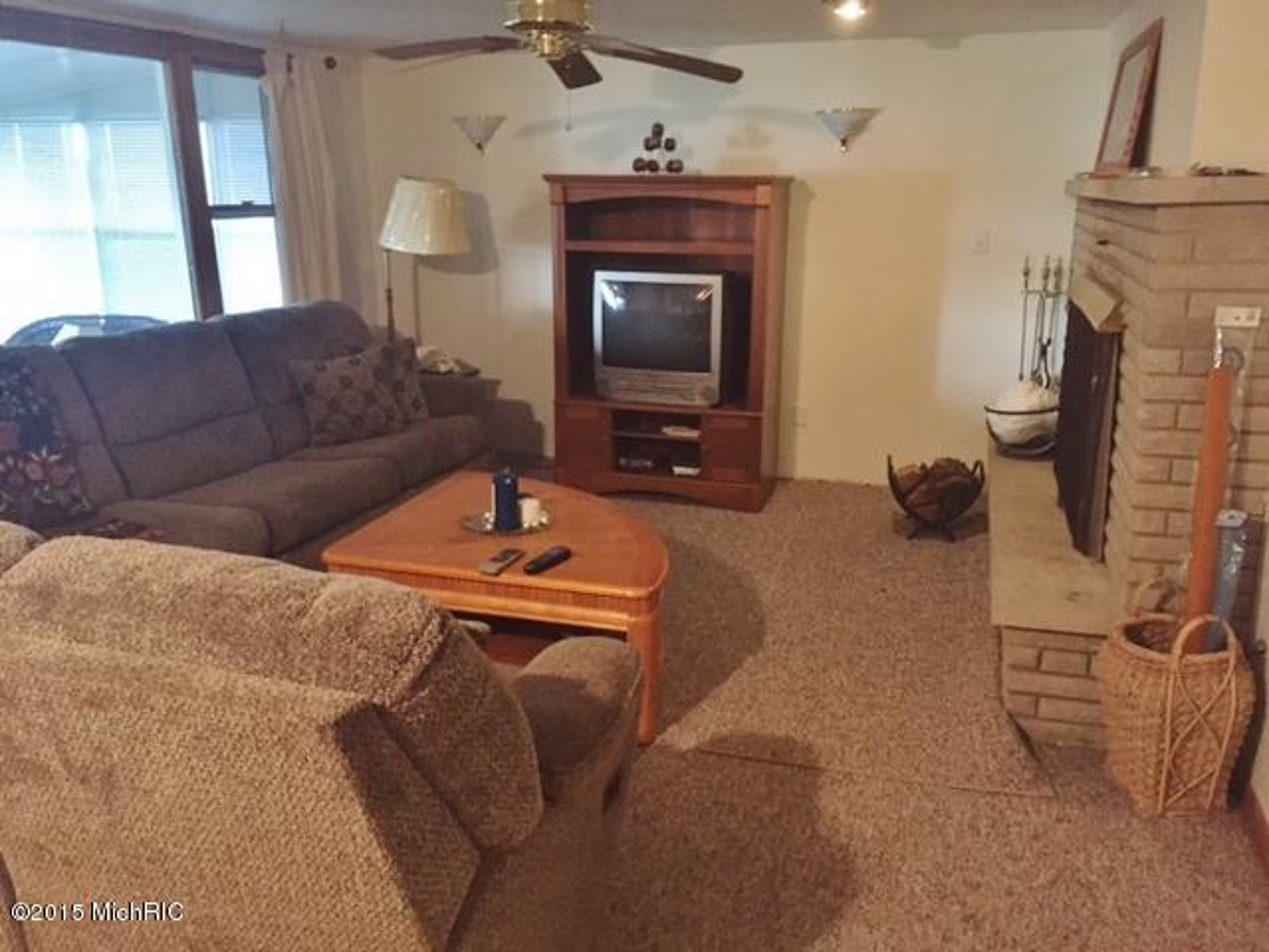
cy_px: 476
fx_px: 1063
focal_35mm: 29
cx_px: 634
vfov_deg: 48.2
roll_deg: -1.6
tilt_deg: -11.8
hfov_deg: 61.7
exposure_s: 1/15
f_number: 2.2
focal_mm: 4.15
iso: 400
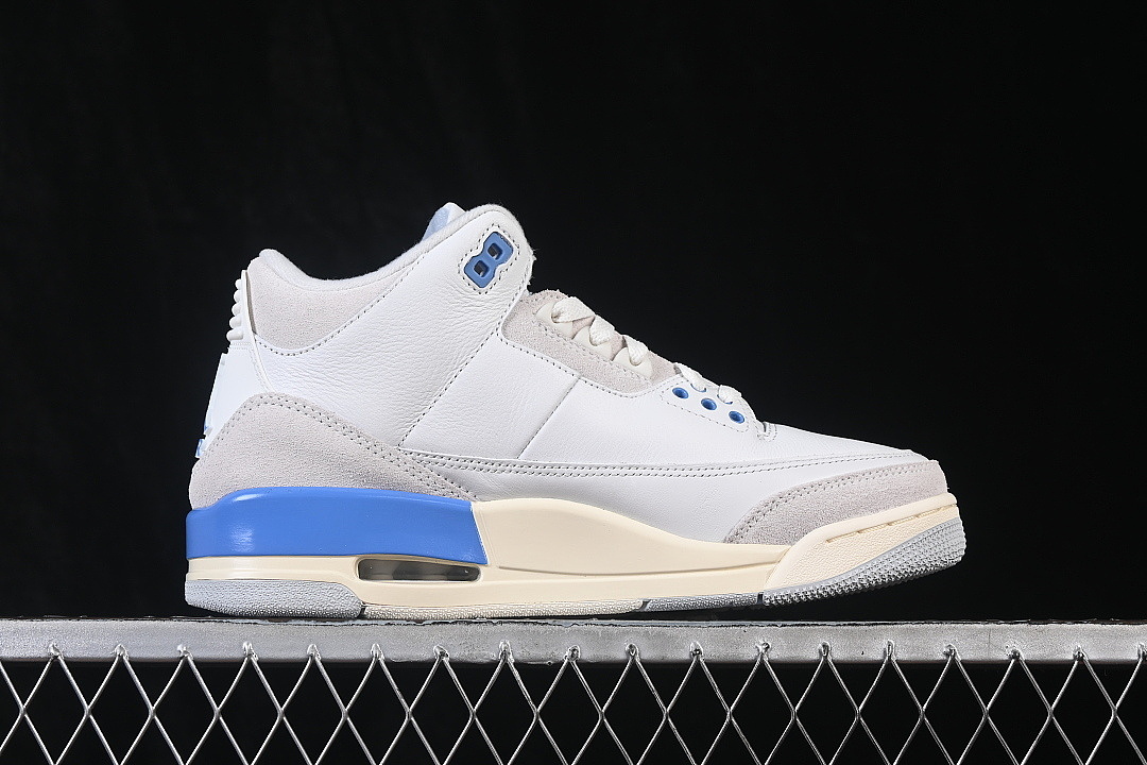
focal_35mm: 75
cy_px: 382
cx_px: 574
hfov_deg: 27.0
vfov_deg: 18.2
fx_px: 2389
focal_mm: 50
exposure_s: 1/80
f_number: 8
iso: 160
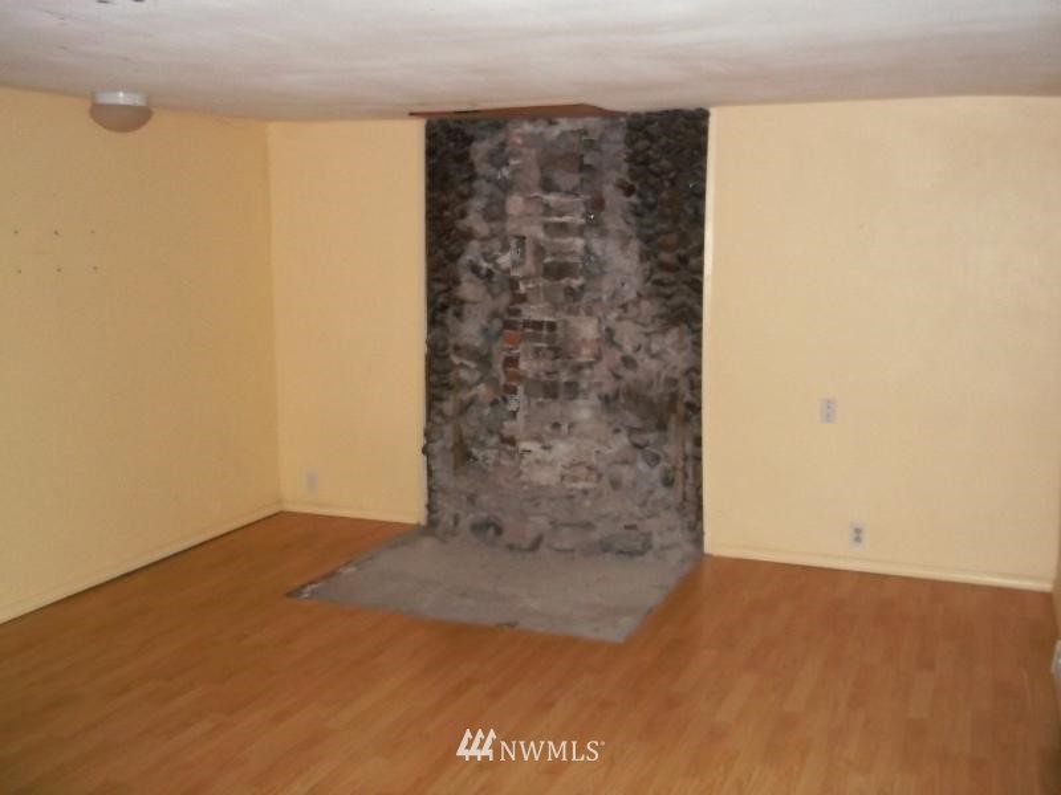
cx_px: 530
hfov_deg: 51.4
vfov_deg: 39.7
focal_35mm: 36
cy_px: 398
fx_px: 1103
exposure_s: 1/30
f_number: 3.1
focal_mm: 6.5
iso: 400
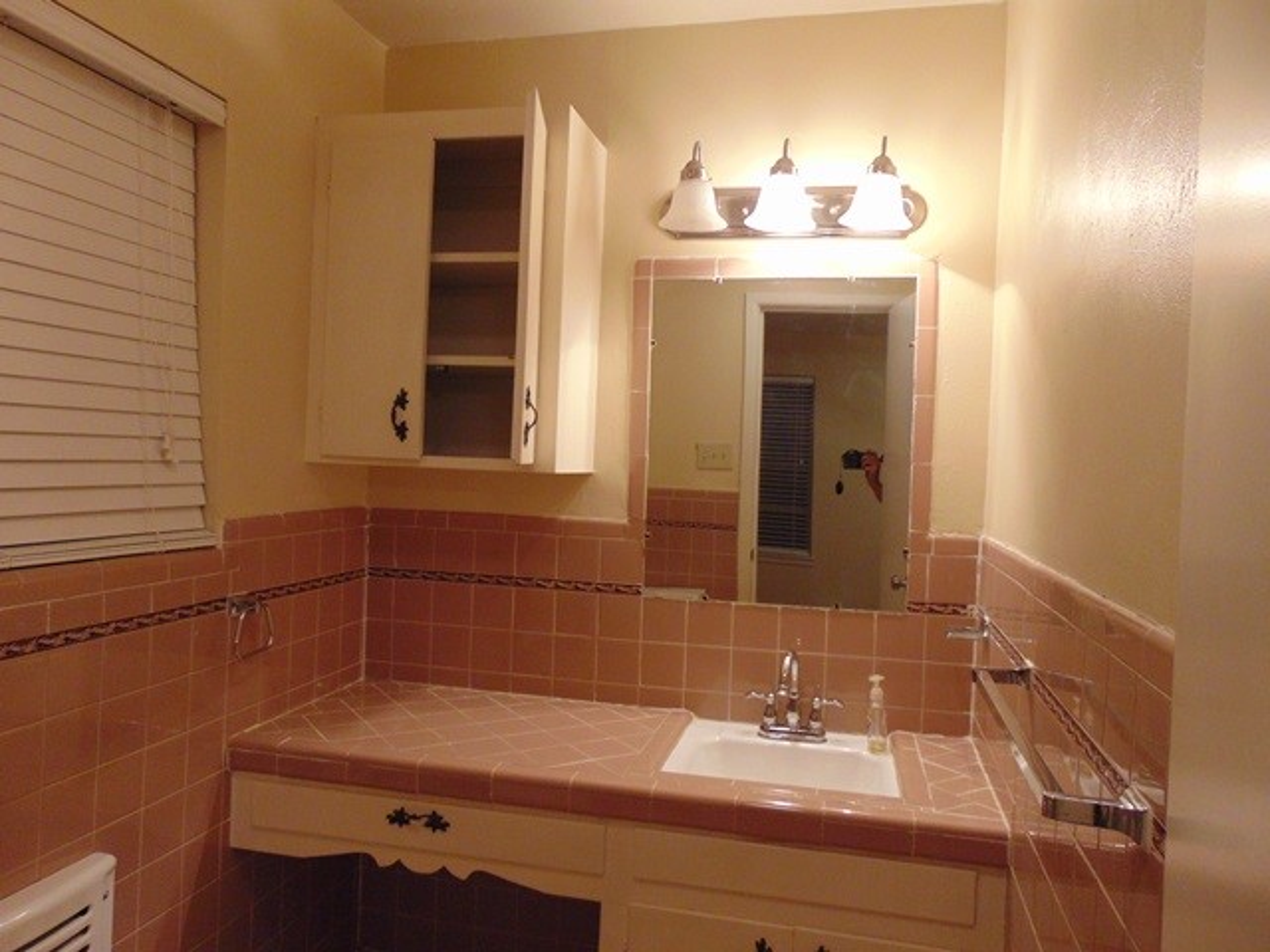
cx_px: 635
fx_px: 917
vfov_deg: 54.9
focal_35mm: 25
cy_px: 476
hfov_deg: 69.4
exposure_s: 1/30
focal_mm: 4.5
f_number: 3
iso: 250
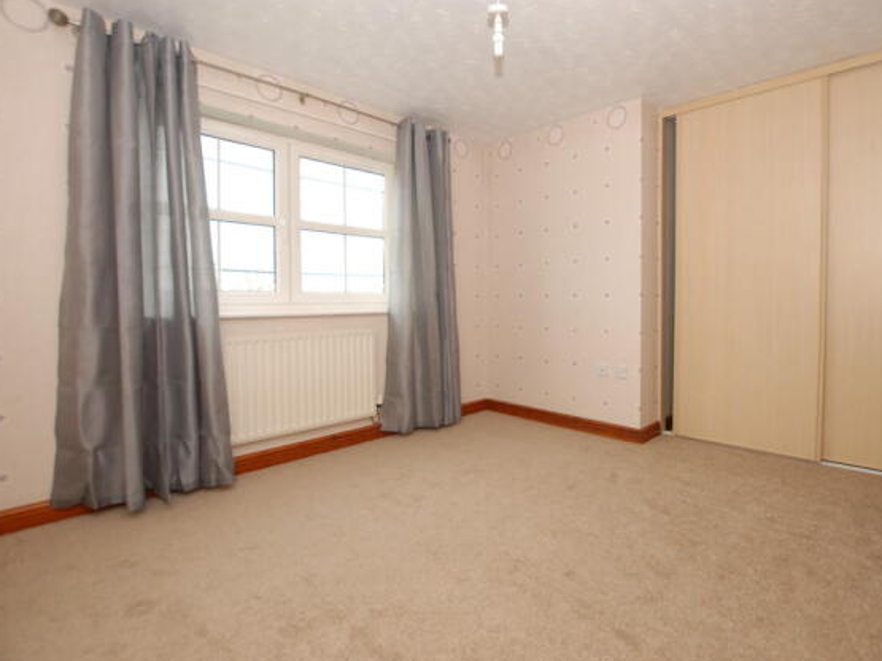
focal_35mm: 17
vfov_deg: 74.7
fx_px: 433
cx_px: 497
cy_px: 319
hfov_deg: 90.6
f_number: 4
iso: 100
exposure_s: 1/60
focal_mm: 10
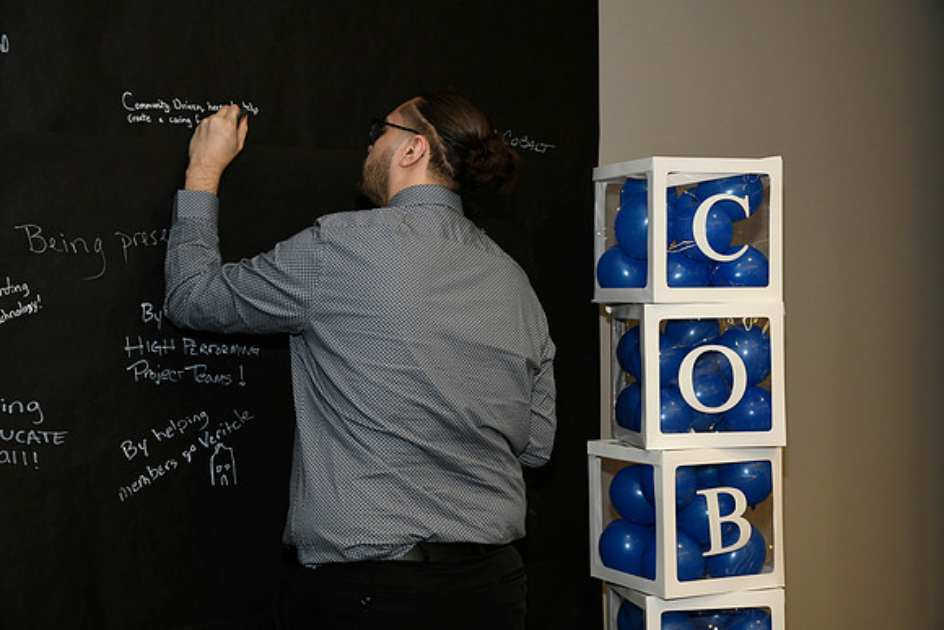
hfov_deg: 34.5
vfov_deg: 23.4
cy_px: 315
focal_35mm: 58
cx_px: 472
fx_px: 1521
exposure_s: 1/60
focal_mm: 58
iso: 1600
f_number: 8
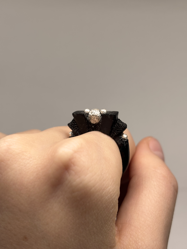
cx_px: 94
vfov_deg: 36.8
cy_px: 124
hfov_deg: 28.0
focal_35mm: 52
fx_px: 375
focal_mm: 6
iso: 32
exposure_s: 1/189
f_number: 1.6
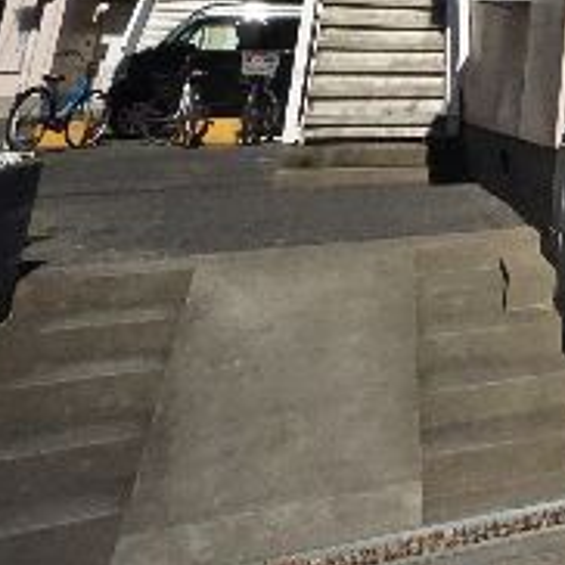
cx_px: 1003
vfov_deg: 29.0
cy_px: -146
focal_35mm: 49
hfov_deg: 22.1
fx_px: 905
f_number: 16
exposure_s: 1/3200
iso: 5000
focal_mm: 10
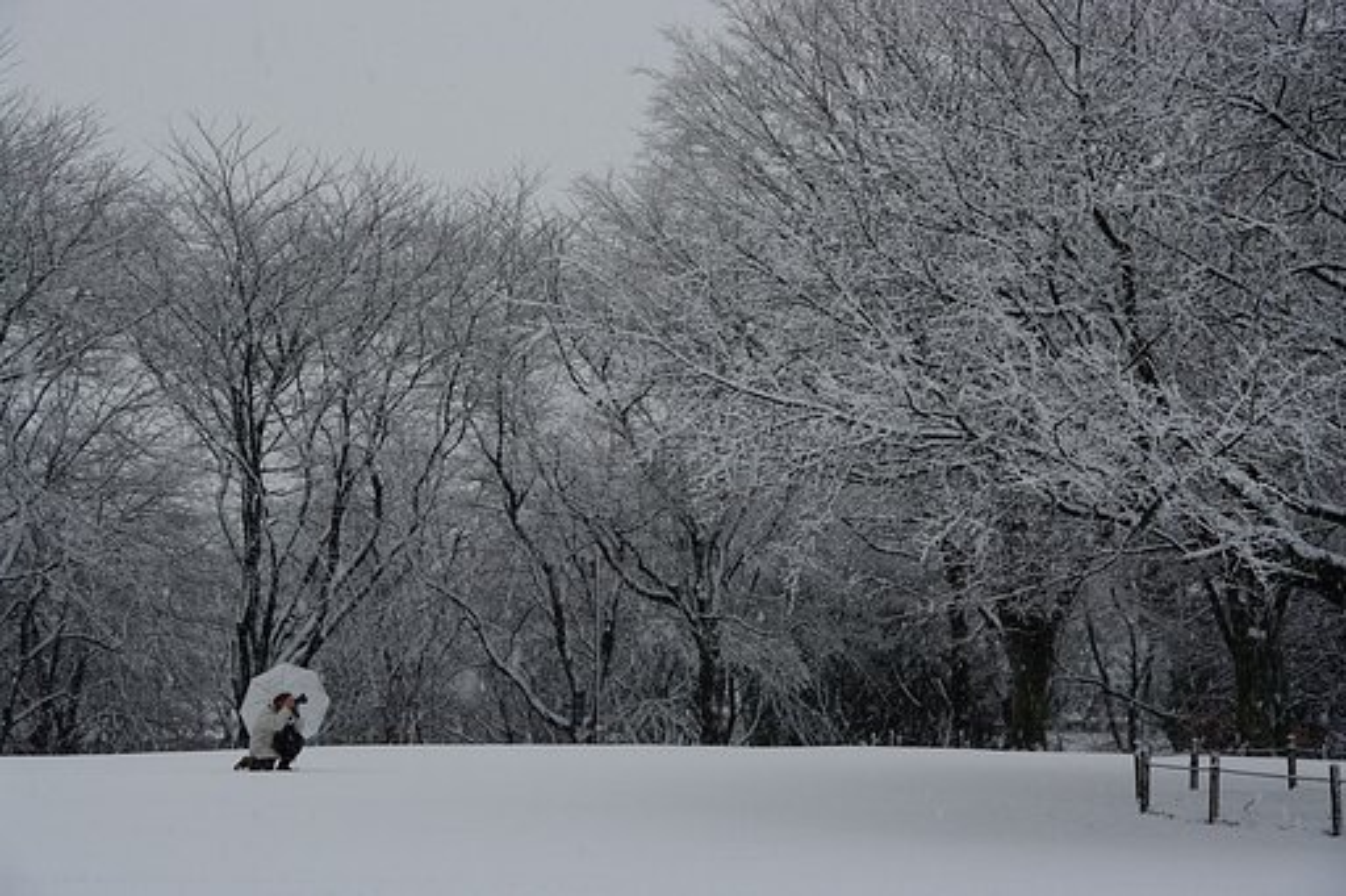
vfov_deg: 17.2
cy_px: 448
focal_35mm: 80
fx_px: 2971
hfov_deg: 25.5
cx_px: 673
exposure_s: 1/160
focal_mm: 53
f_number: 8
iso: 200
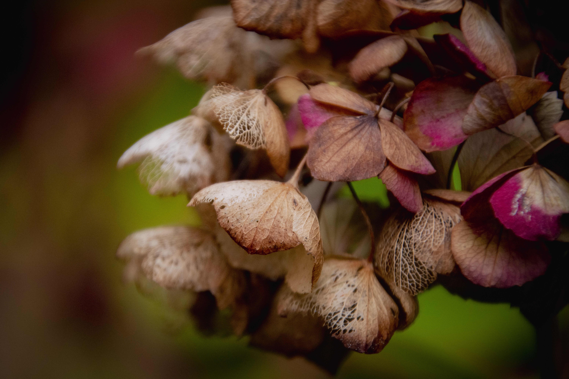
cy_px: 190
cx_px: 284
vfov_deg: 3.4
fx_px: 6401
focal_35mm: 405
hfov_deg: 5.1
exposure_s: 1/800
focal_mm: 270
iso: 1600
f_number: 6.3
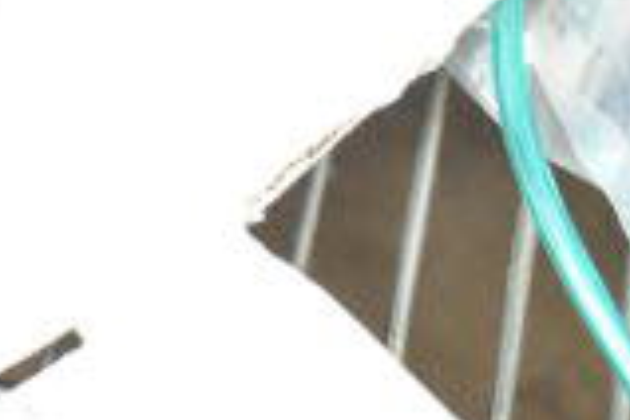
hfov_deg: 12.3
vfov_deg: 9.1
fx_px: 2625
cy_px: 77
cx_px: -567
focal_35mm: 150
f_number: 6.3
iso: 1600
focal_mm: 26
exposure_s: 1/125
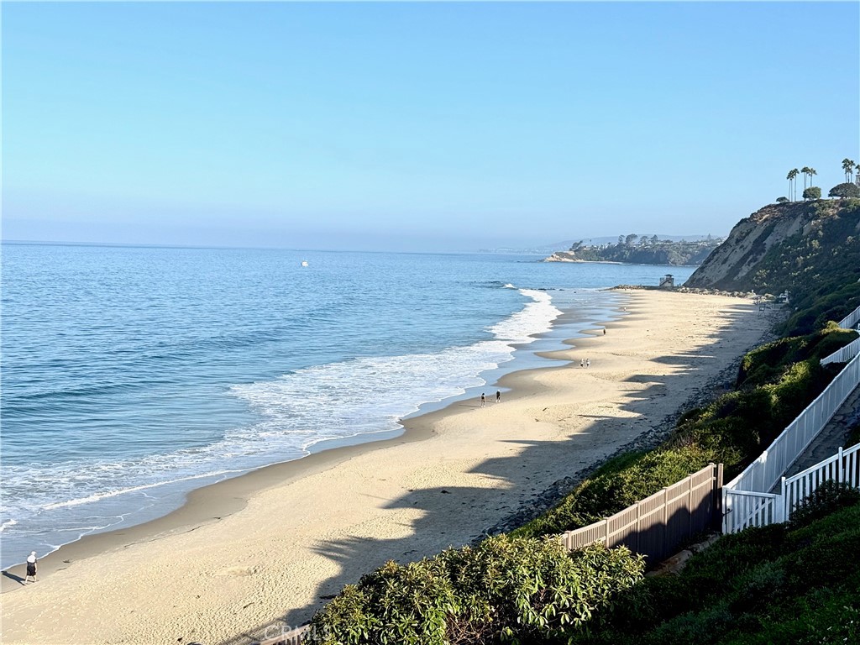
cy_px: 322
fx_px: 1193
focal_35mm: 48
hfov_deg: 39.7
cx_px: 430
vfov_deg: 30.3
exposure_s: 1/5208
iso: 64
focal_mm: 6.76
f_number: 1.78
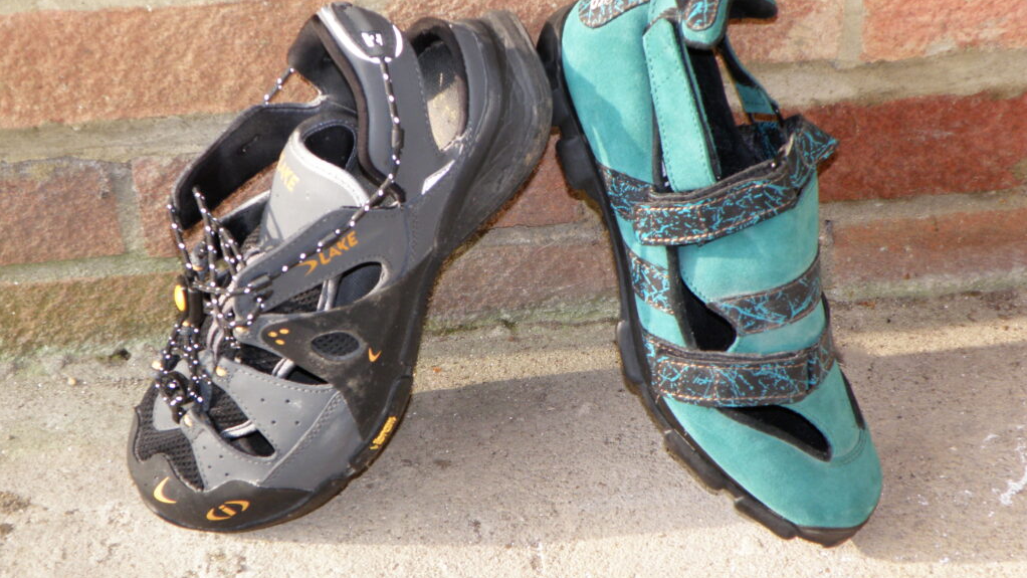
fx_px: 3241
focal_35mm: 119
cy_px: 285
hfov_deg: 18.0
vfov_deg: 10.2
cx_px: 514
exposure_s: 1/100
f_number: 4.2
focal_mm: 19.38
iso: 100
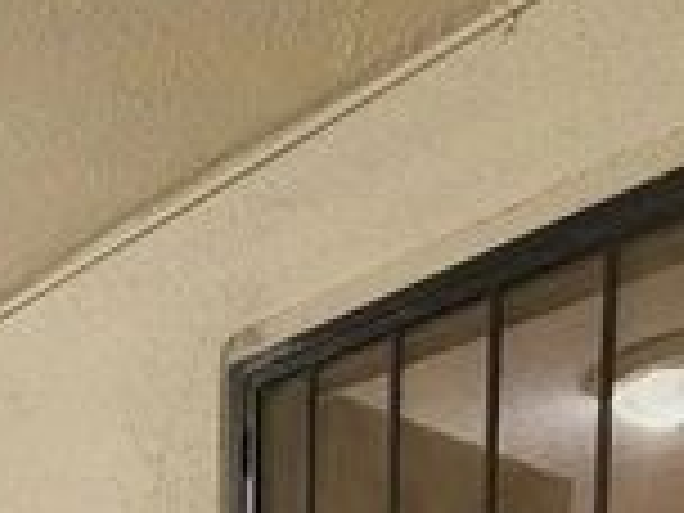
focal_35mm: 59
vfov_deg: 18.1
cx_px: -63
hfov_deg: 29.6
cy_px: 986
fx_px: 1166
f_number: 2.2
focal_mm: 2.22
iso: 320
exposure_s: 1/90
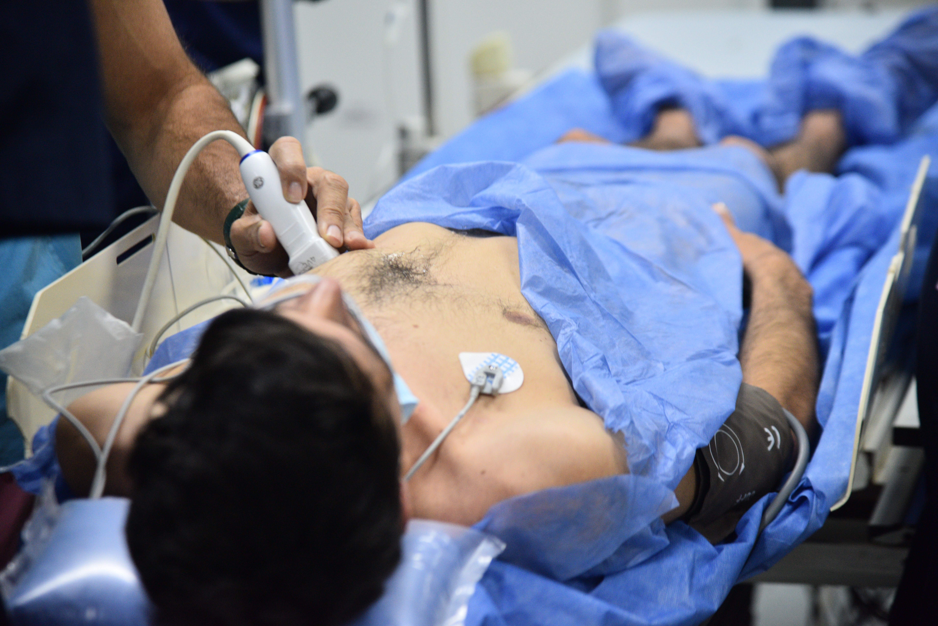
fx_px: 3127
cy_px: 313
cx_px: 469
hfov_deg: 17.1
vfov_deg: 11.4
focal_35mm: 120
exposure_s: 1/80
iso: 1250
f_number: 4
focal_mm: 120
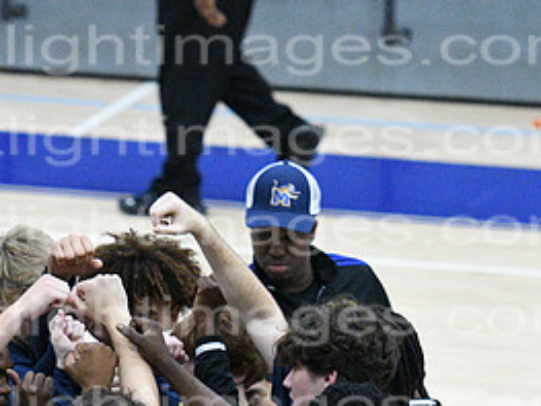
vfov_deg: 3.3
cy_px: 366
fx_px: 6967
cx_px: 130
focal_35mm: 446
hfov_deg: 4.4
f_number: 3.5
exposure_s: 1/800
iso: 12800
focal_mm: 140
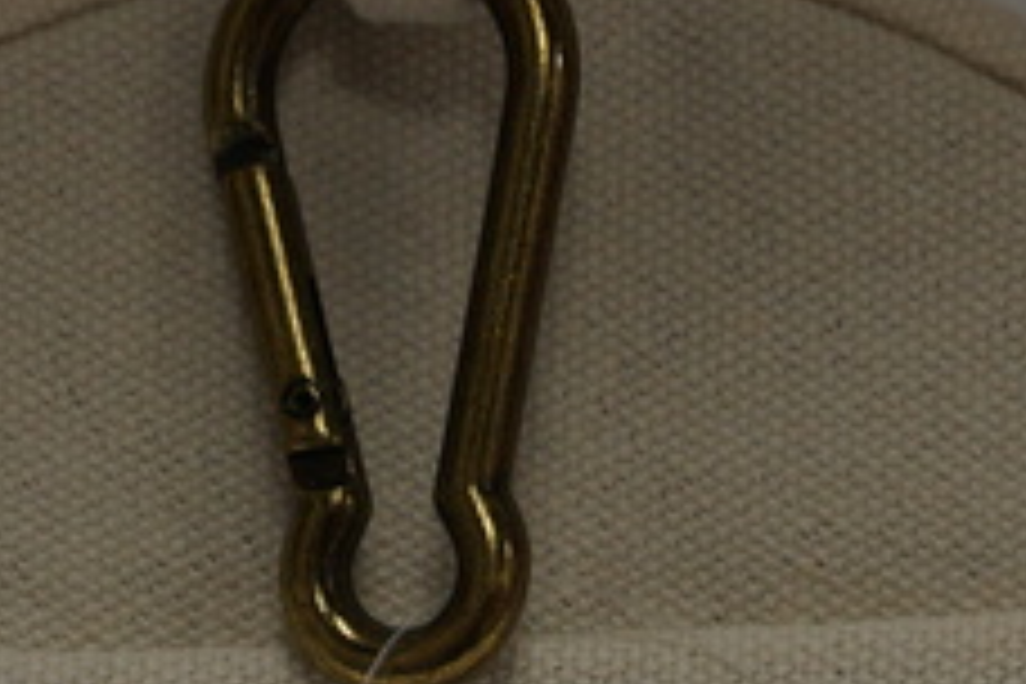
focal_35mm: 164
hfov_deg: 12.5
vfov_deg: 8.1
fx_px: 4679
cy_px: 1148
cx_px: 495
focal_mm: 25
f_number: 4
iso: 400
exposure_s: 1/60
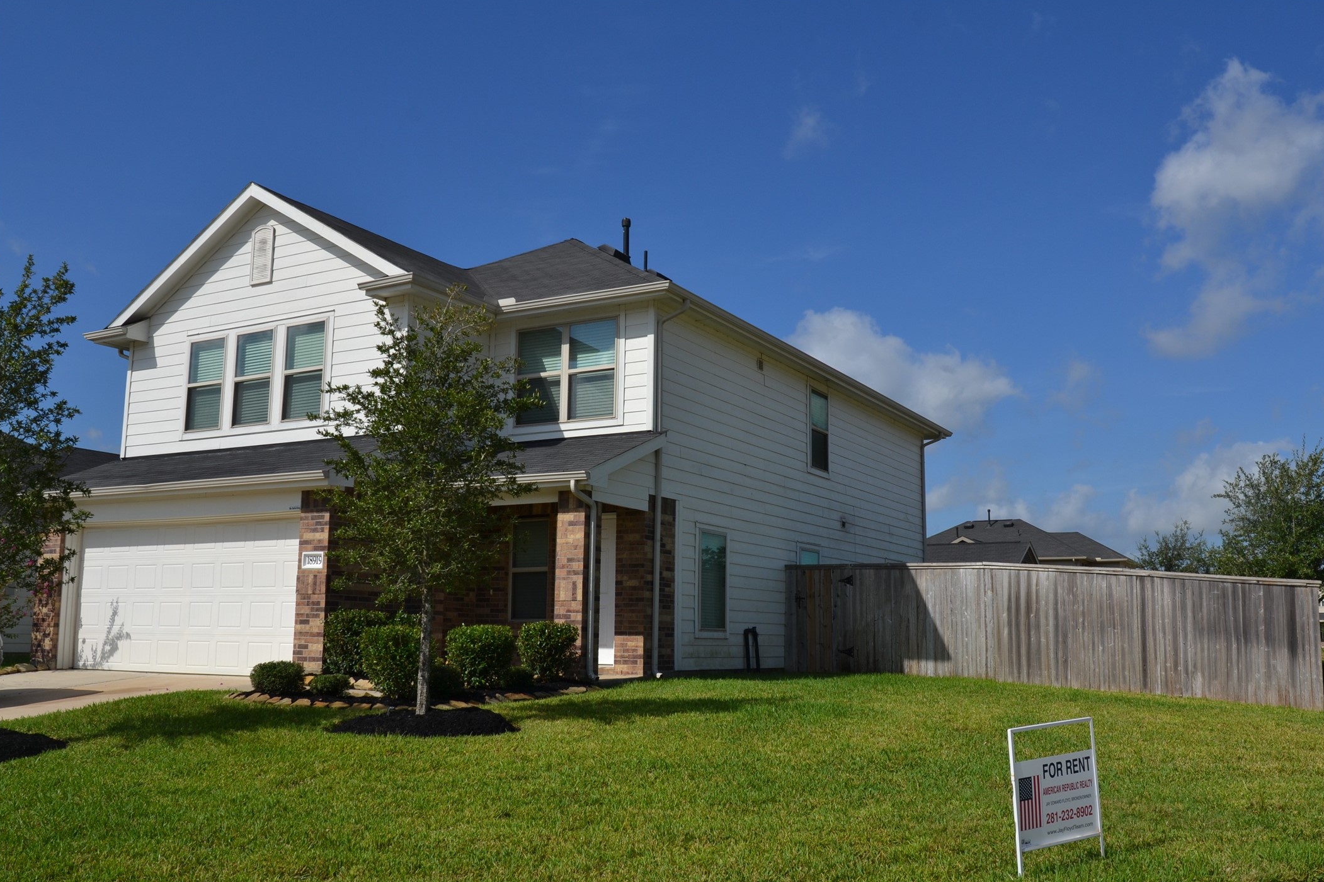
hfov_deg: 60.3
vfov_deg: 42.3
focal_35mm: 31
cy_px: 451
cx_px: 678
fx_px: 1140
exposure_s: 1/320
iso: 100
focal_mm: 20
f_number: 9
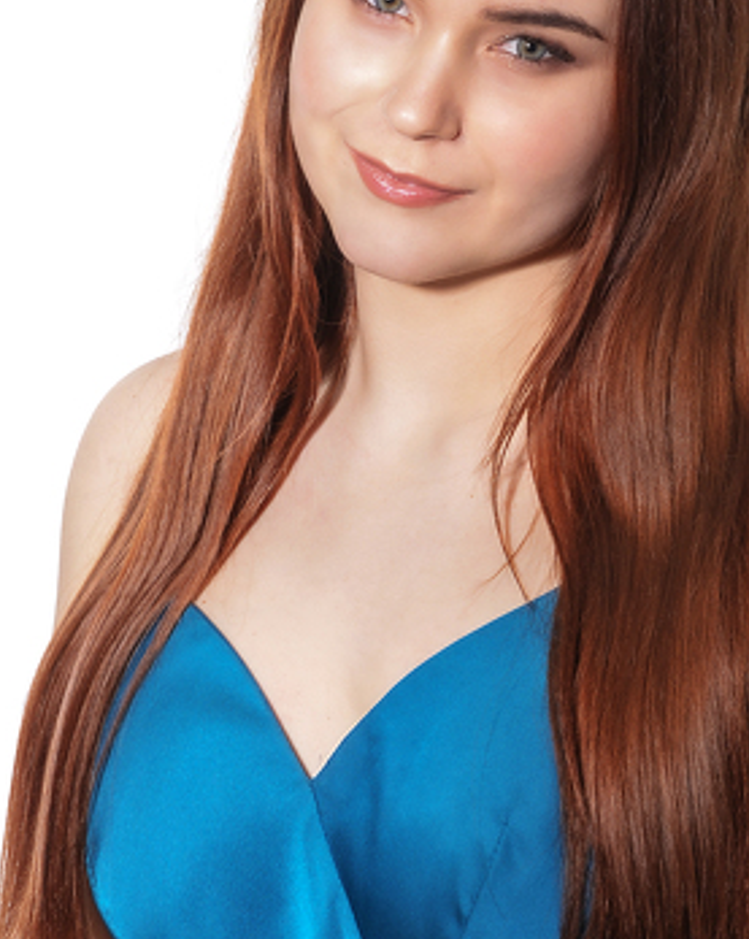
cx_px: 439
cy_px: 322
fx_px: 2164
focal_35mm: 78
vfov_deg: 24.4
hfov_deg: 19.6
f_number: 10
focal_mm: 48
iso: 100
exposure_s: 1/60
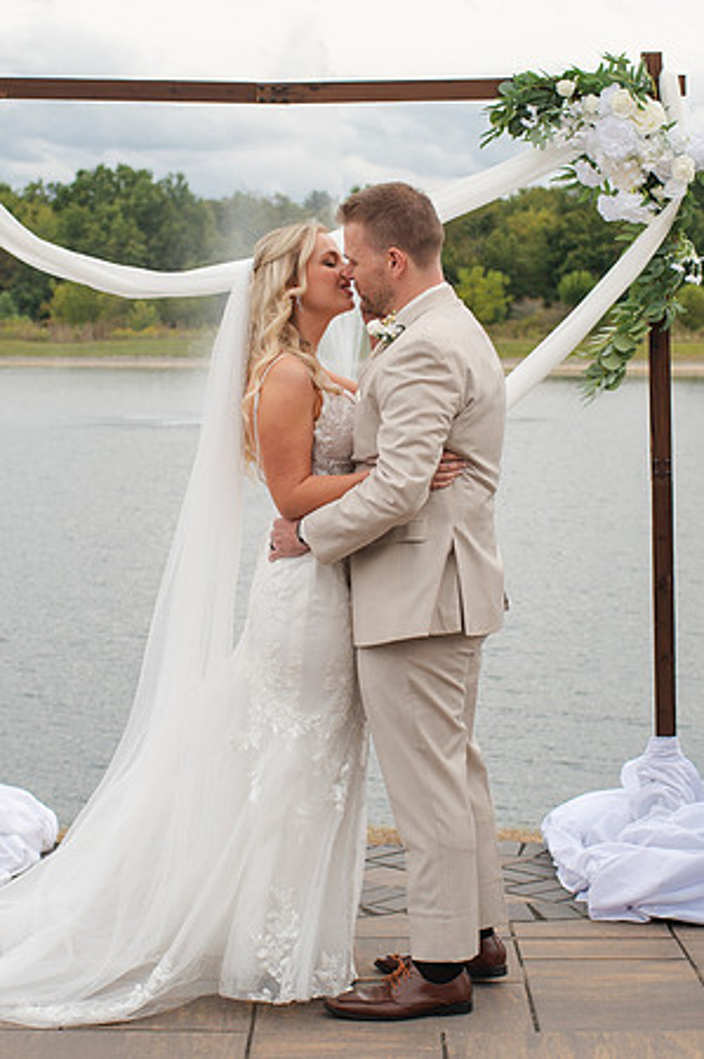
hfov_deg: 16.5
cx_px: 332
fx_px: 2429
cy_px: 478
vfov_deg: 24.6
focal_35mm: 83
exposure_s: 1/800
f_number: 3.5
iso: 100
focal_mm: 35
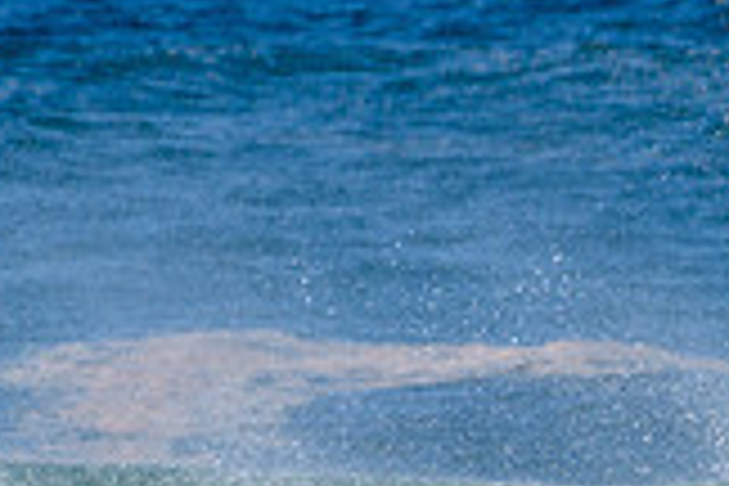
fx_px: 40011
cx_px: 896
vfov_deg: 0.7
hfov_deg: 1.0
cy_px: 595
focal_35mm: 1976
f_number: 5.6
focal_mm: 500
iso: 140
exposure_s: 1/2000
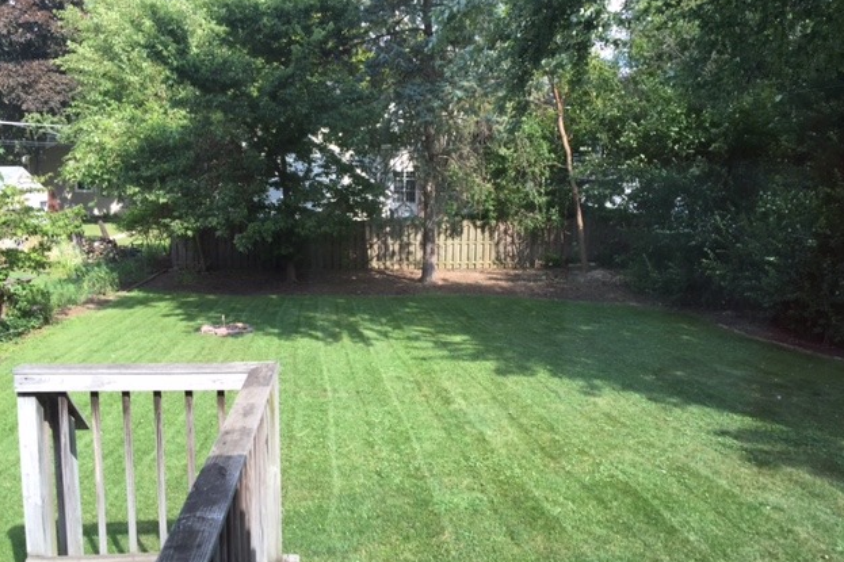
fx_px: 727
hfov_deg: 60.3
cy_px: 299
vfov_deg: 42.3
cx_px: 421
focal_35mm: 31
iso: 32
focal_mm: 4.15
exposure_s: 1/289
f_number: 2.2
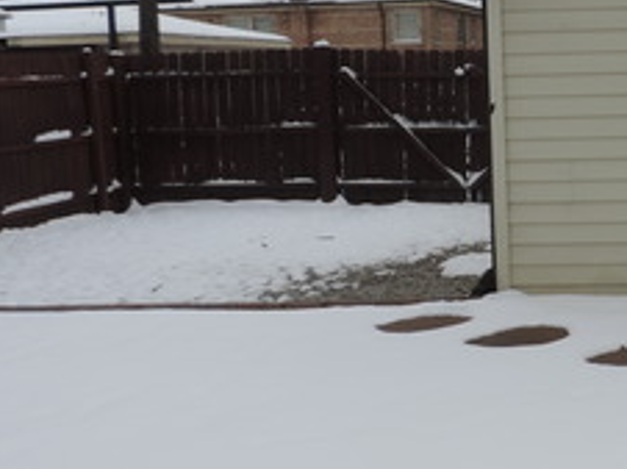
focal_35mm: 68
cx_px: 638
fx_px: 1230
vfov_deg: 21.6
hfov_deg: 26.9
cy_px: 205
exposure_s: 1/1000
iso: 80
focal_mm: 4.3
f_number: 3
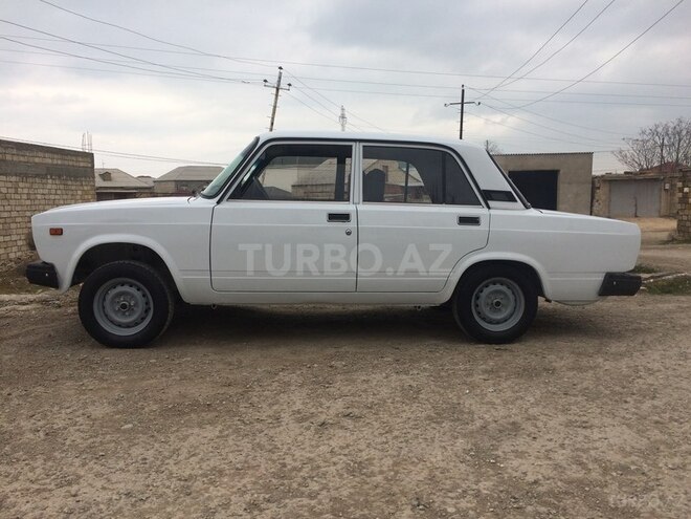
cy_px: 260
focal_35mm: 29
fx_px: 579
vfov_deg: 48.2
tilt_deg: -7.1
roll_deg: +0.2
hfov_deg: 61.7
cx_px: 346
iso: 32
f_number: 2.2
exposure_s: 1/554
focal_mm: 4.15
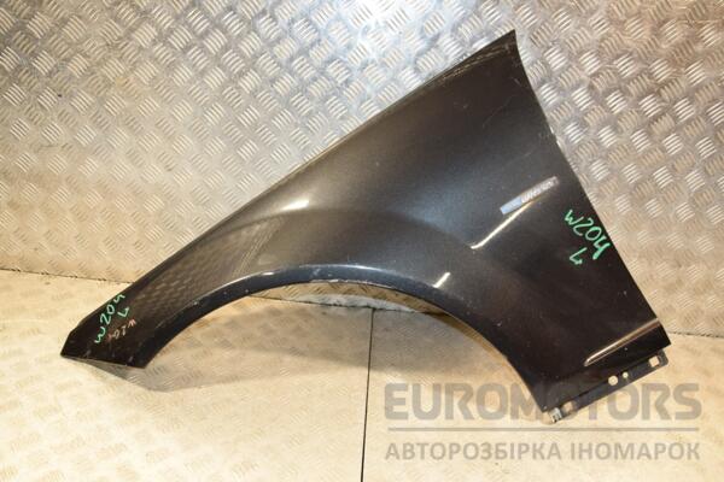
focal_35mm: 32
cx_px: 362
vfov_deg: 41.7
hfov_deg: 59.5
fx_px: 633
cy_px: 241
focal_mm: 21
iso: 800
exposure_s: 1/160
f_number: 5
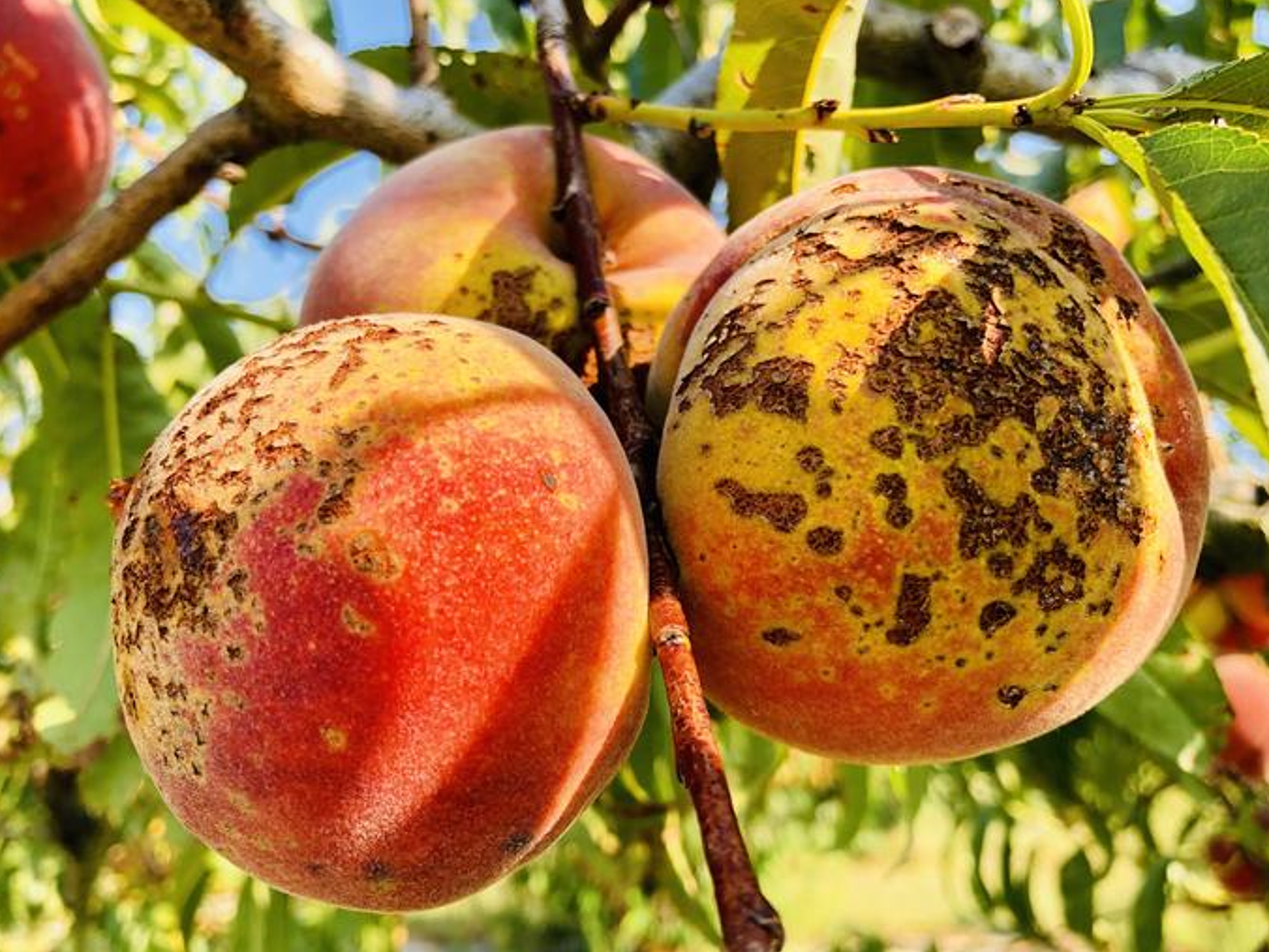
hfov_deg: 61.7
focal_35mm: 29
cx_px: 646
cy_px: 485
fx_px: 1063
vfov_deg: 48.2
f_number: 1.8
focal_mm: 3.99
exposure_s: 1/345
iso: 20
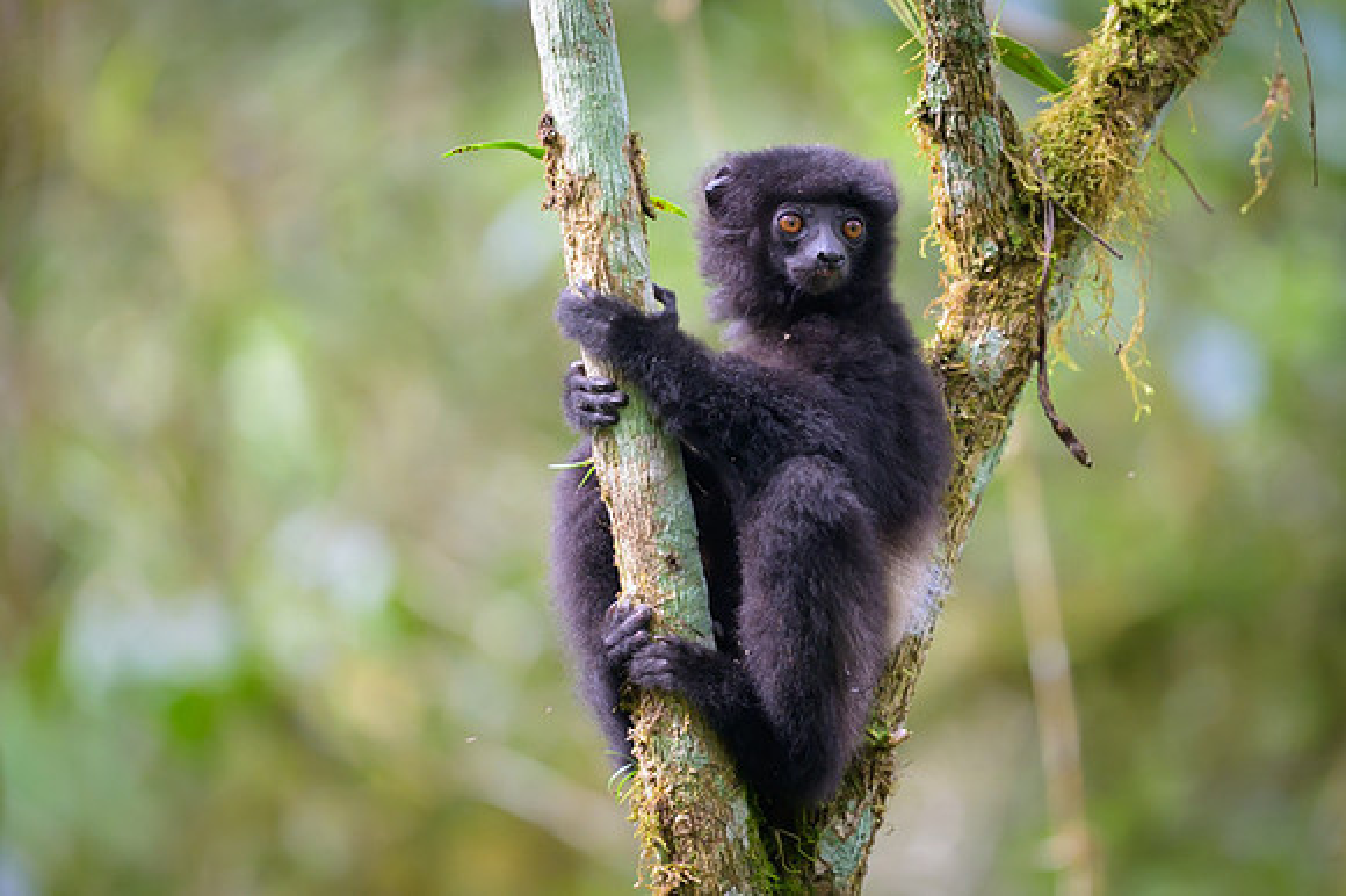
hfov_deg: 4.2
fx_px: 18153
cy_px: 382
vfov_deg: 2.8
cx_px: 723
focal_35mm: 486
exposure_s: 1/640
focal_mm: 400
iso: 2500
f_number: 2.8
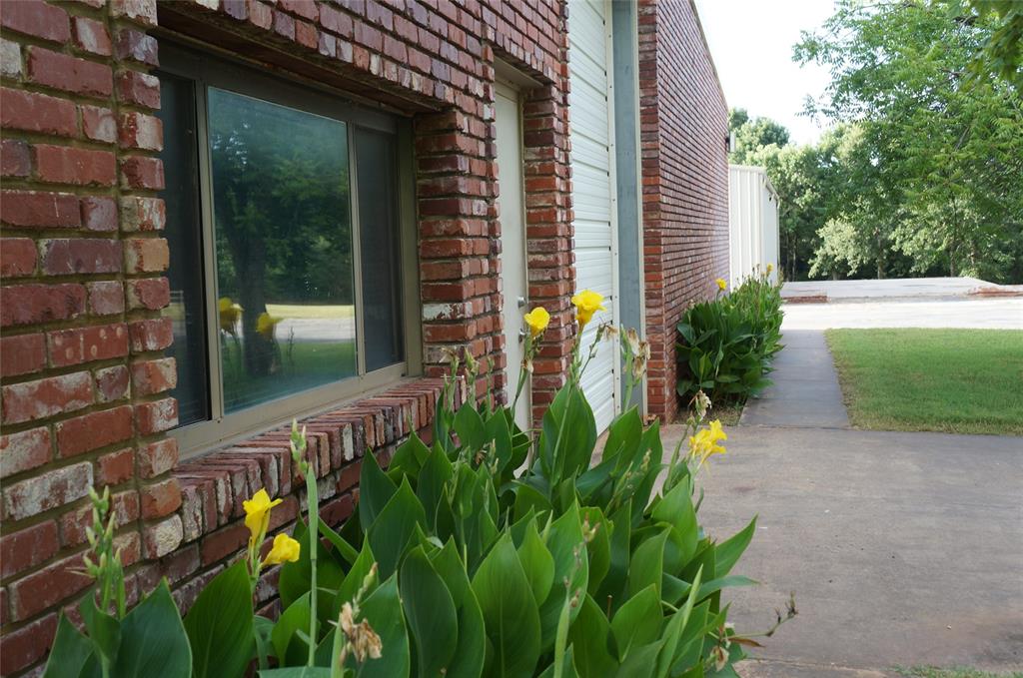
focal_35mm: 39
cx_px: 512
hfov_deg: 49.6
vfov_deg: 34.1
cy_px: 339
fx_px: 1106
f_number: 5.6
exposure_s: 1/100
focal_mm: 26
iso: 200
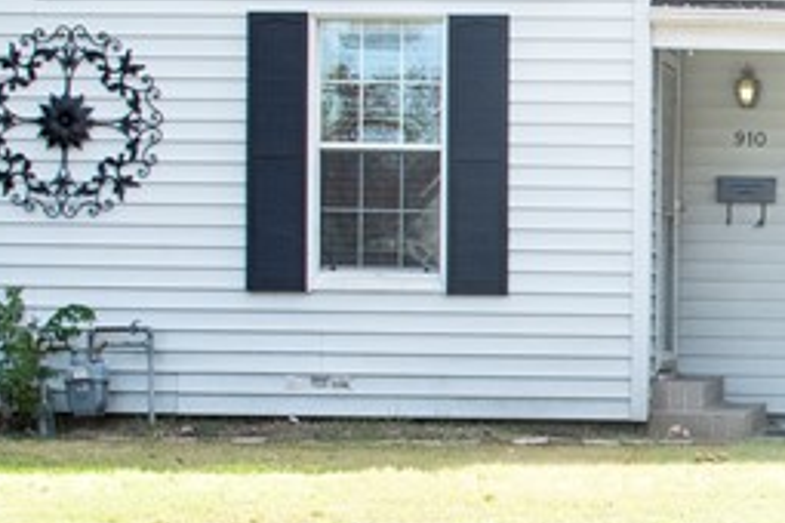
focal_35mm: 119
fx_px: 2595
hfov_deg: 16.2
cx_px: 1037
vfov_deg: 11.5
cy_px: 454
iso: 250
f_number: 9
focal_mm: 24
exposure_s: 1/80
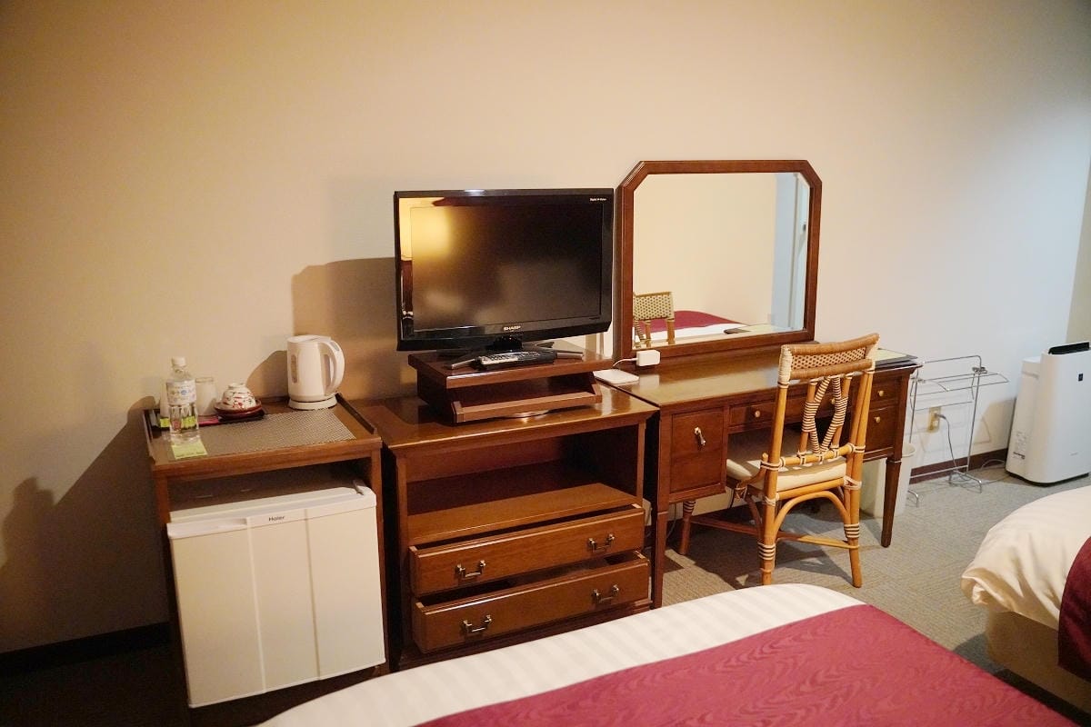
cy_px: 364
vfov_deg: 45.0
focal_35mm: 29
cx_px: 546
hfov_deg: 63.7
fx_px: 879
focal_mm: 29
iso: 12800
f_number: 2.8
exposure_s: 1/160
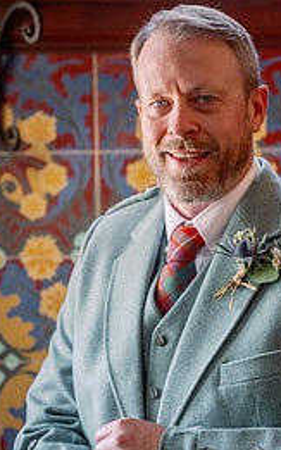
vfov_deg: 17.0
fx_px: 1508
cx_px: 191
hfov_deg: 10.6
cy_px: 276
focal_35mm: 123
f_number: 2.8
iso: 1250
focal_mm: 70
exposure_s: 1/125
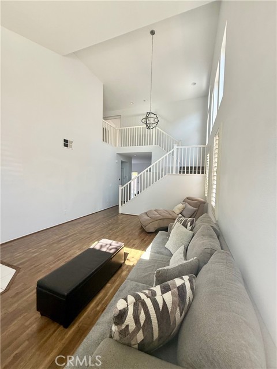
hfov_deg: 85.7
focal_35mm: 14
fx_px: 149
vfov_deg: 102.1
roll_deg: -1.5
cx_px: 138
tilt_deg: +0.7
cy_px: 184
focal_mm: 2.22
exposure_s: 1/99
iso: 125
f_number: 2.2
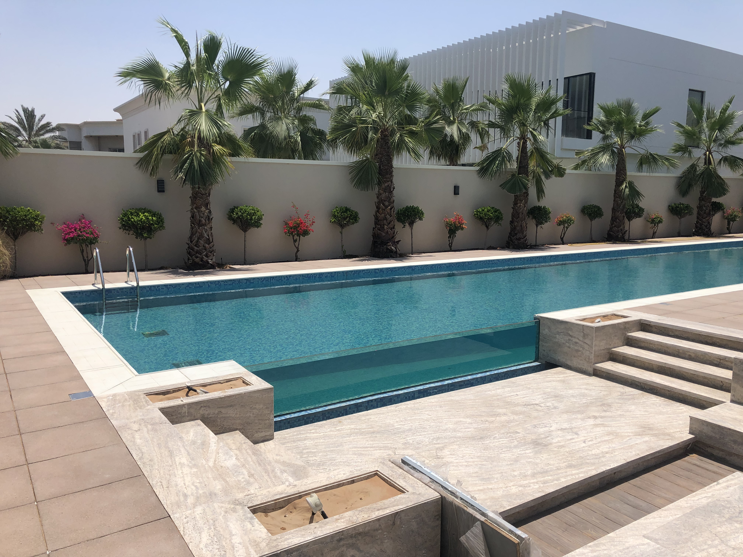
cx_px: 372
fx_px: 601
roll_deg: +0.4
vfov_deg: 49.7
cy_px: 278
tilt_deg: -7.2
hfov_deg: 63.4
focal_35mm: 28
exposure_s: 1/3690
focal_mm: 4
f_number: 1.8
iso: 25
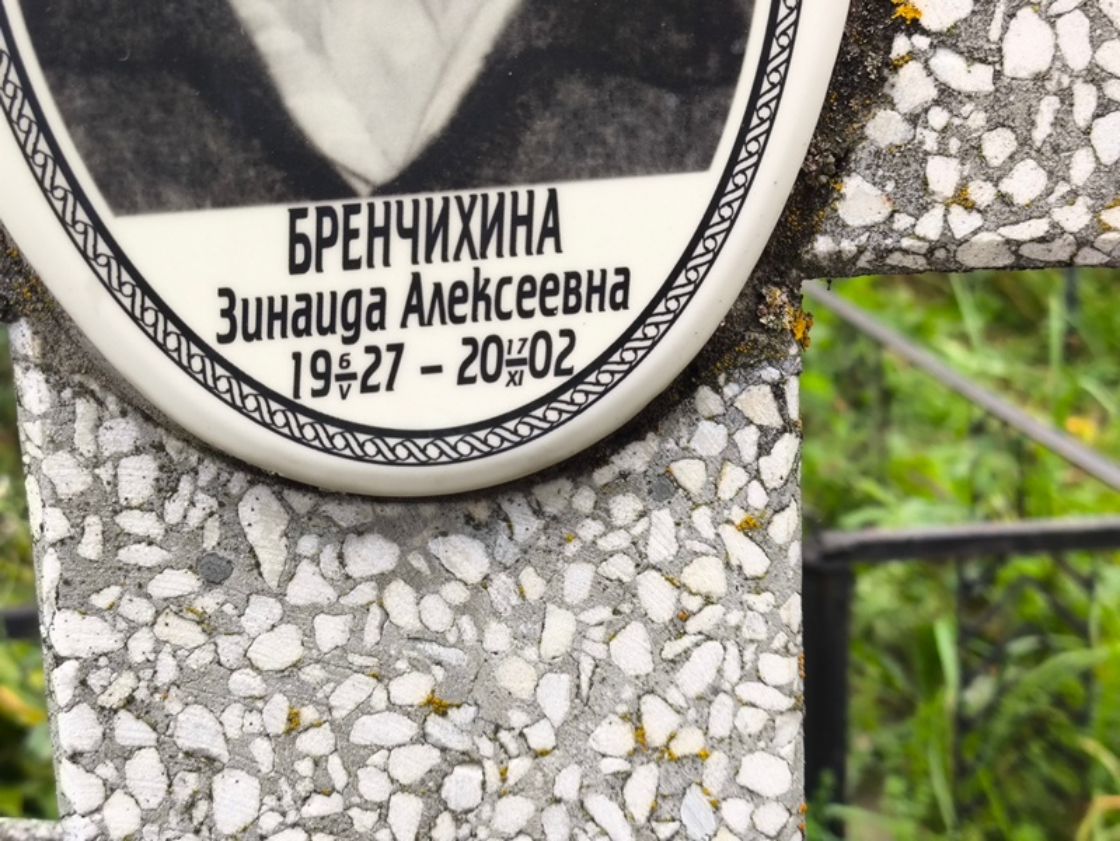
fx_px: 1618
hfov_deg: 38.2
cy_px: 420
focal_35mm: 50
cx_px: 560
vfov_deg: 29.1
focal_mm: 4.71
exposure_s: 1/120
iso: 100
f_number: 1.7
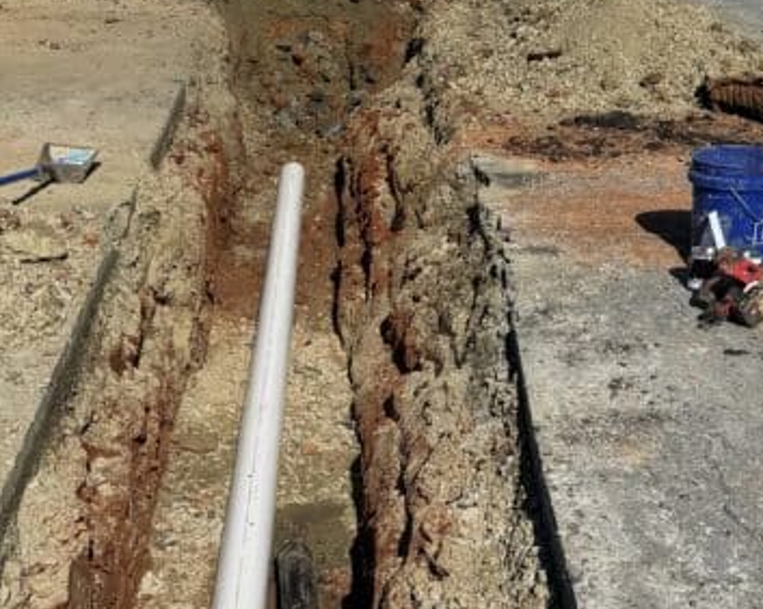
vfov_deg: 22.4
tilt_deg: -20.3
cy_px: 350
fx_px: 1535
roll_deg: +0.6
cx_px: 242
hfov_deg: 27.7
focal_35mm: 68
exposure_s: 1/6410
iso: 80
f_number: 1.78
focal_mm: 6.76
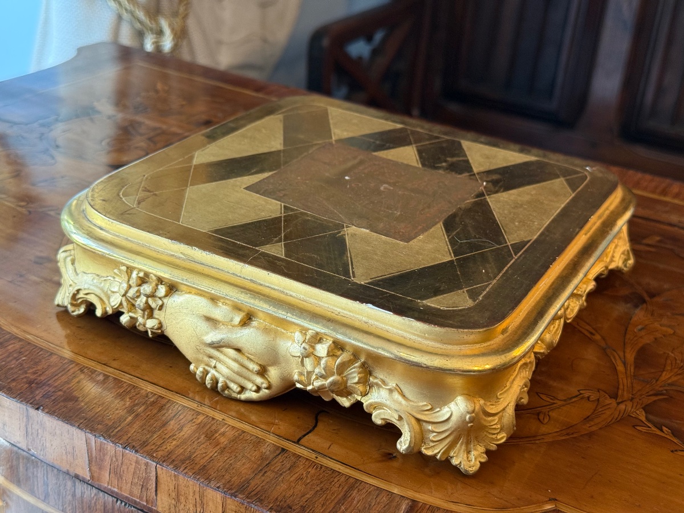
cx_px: 342
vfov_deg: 30.3
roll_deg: -5.2
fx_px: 948
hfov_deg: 39.7
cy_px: 256
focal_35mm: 48
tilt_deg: -26.4
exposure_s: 1/100
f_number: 1.78
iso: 200
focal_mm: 6.76
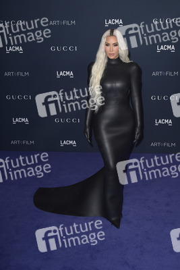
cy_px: 135
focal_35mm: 42
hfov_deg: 31.9
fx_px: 315
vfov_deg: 46.4
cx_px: 90
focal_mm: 42
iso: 500
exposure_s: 1/250
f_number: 6.3
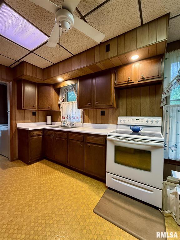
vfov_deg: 102.1
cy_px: 120
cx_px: 90
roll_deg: +1.1
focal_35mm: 14
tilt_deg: -1.2
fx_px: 97
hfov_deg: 85.7
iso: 320
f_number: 2.2
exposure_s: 1/60
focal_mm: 2.22
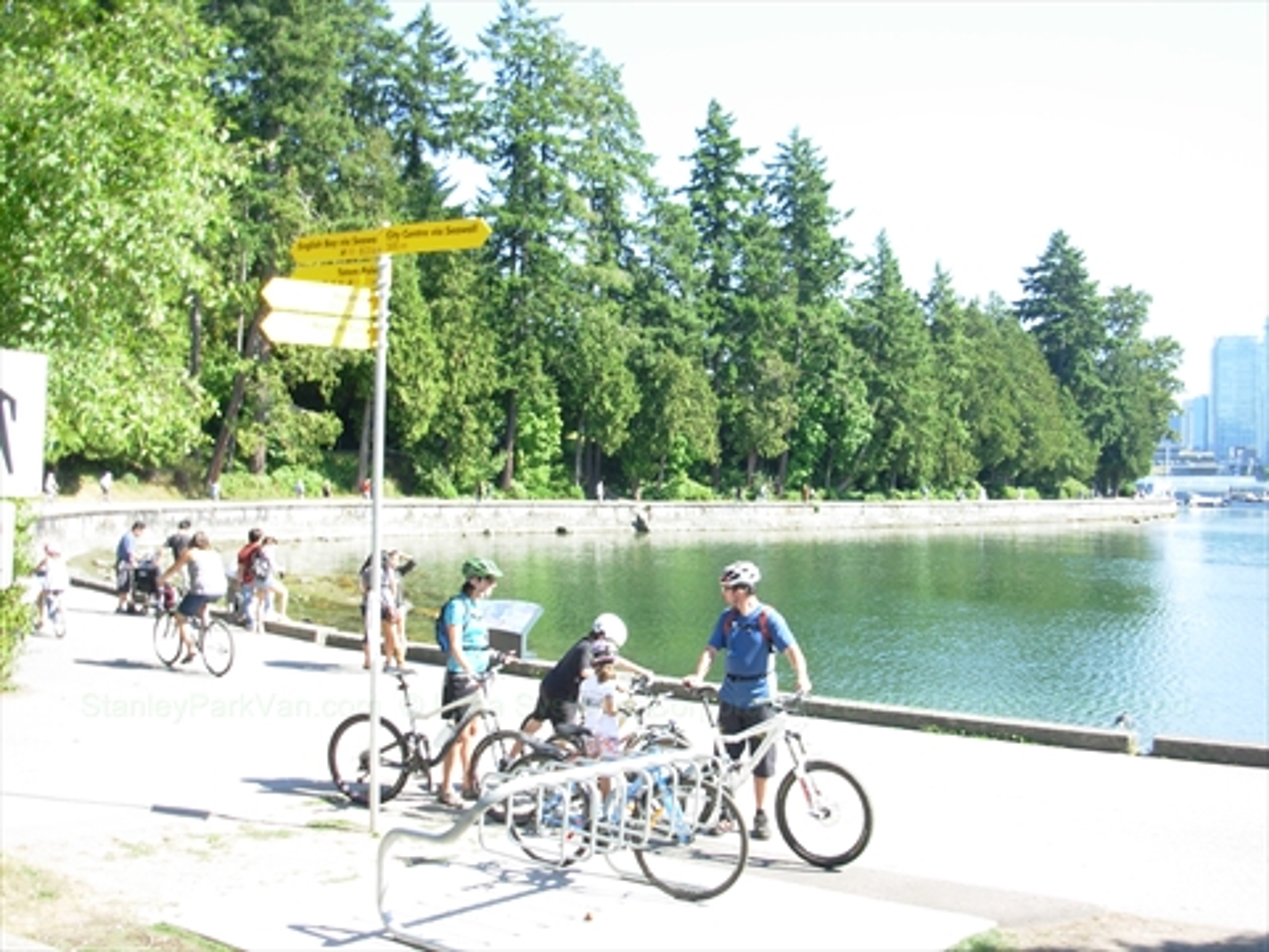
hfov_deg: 49.0
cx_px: 634
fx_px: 1393
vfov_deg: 37.7
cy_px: 476
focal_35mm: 38
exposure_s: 1/228
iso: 50
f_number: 2.9
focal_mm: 6.3
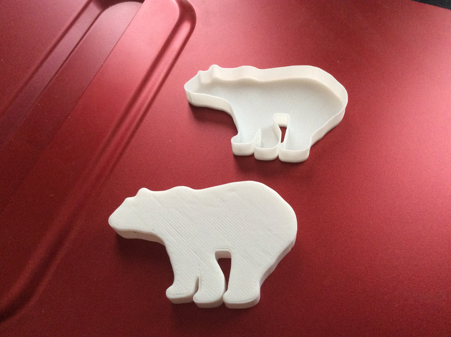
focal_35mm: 32
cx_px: 226
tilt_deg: -62.4
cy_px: 168
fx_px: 416
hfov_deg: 56.9
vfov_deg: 44.1
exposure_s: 1/25
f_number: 2.4
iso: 200
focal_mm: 3.3
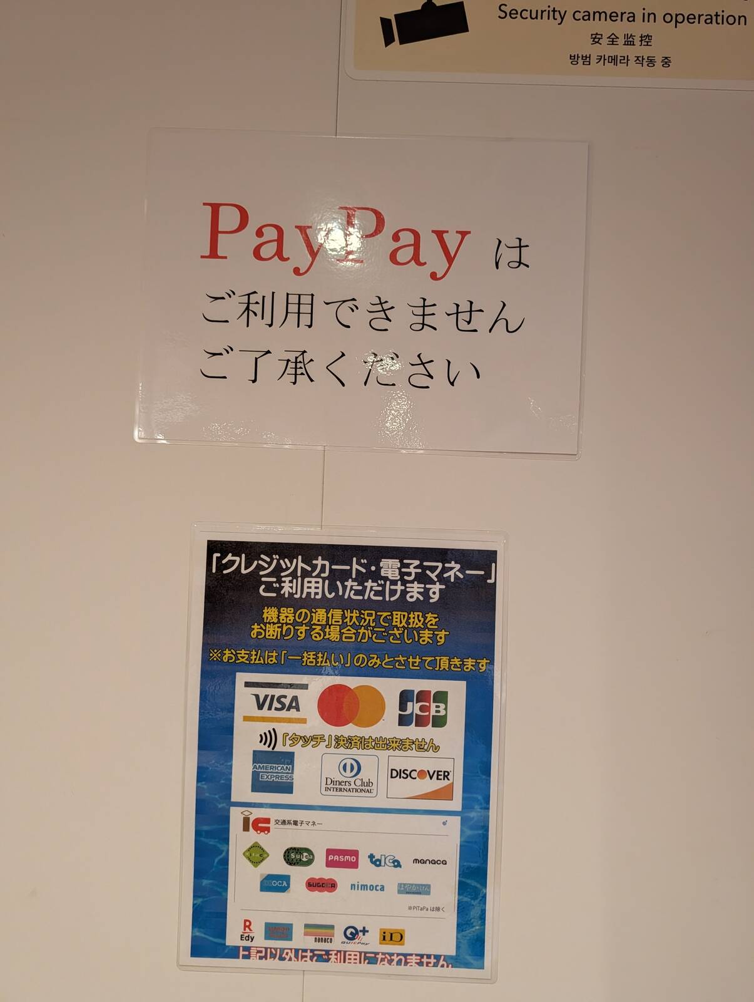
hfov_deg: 56.9
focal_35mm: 24
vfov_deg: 71.5
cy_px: 501
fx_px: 695
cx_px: 377
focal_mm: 6.9
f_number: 1.68
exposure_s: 1/120
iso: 51
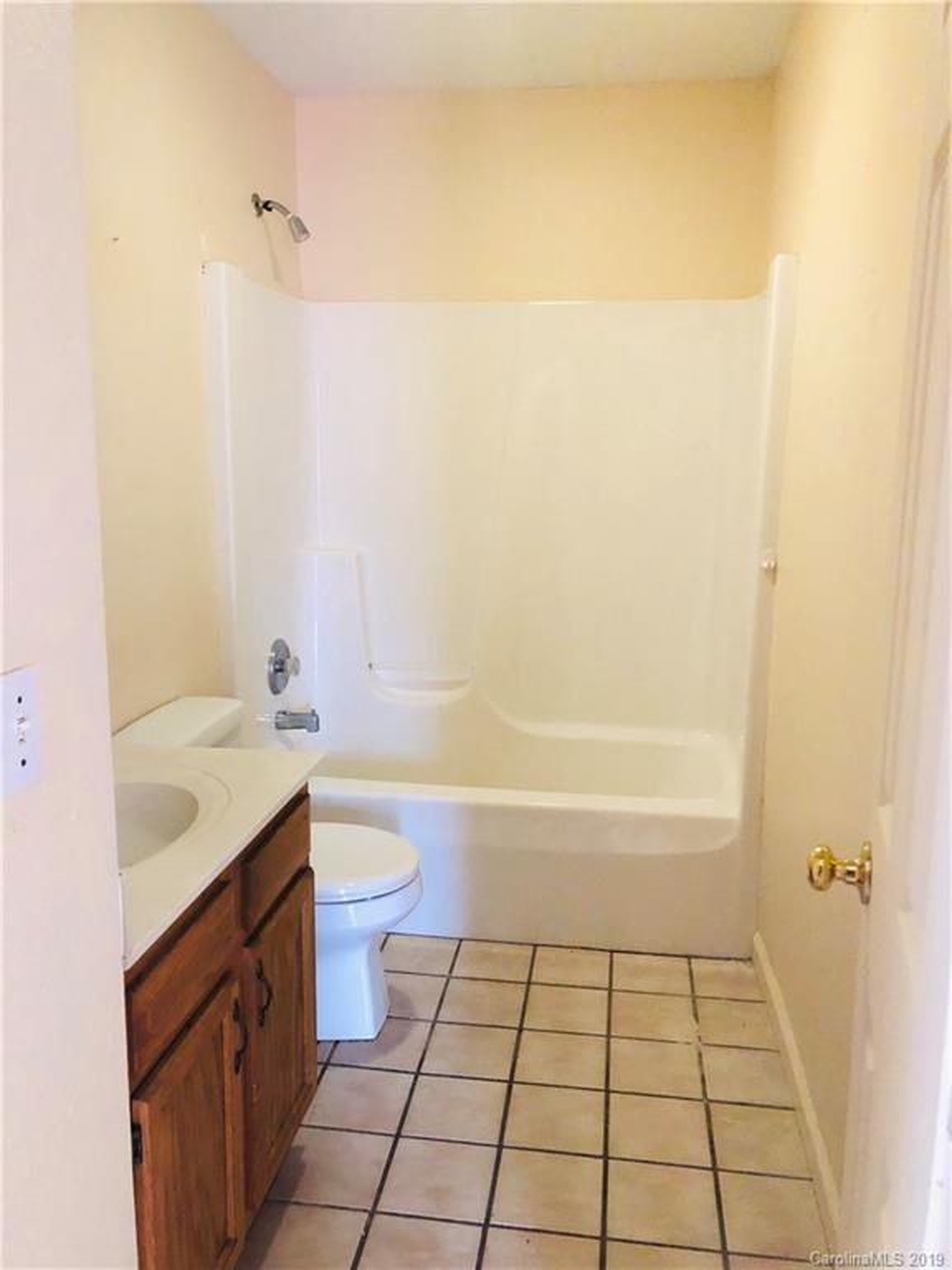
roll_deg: -1.3
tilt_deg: -9.0
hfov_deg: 49.7
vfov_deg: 63.4
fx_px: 1027
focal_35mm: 28
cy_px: 635
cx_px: 476
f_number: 1.8
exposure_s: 1/10
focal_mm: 4
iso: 100
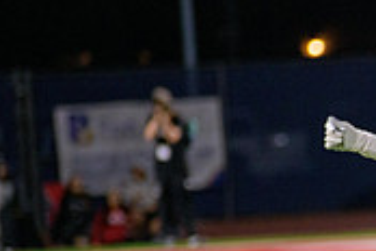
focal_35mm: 668
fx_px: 6976
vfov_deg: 2.1
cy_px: 276
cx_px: 590
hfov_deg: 3.1
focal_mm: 200
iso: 2000
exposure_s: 1/320
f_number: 2.8
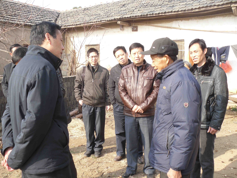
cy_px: 89
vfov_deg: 40.7
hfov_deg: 52.6
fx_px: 240
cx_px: 118
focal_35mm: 35
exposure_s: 1/189
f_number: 3
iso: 80
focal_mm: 6.3
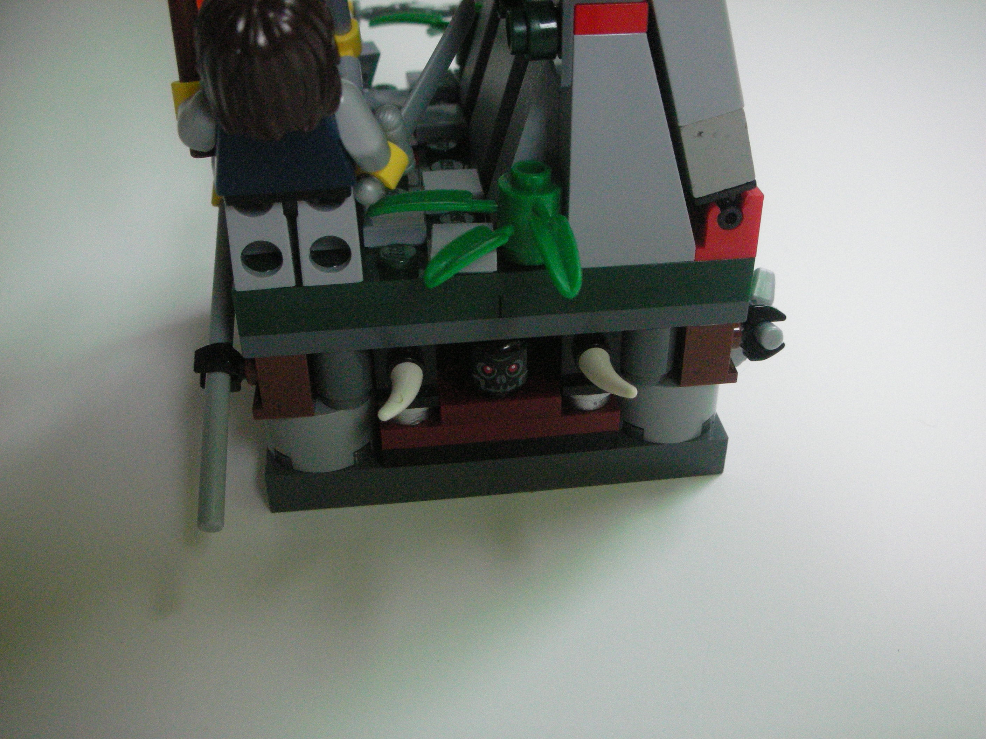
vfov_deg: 40.7
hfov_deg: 52.6
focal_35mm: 35
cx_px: 493
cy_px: 370
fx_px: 997
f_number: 3
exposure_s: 1/99.8
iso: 400
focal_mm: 5.8
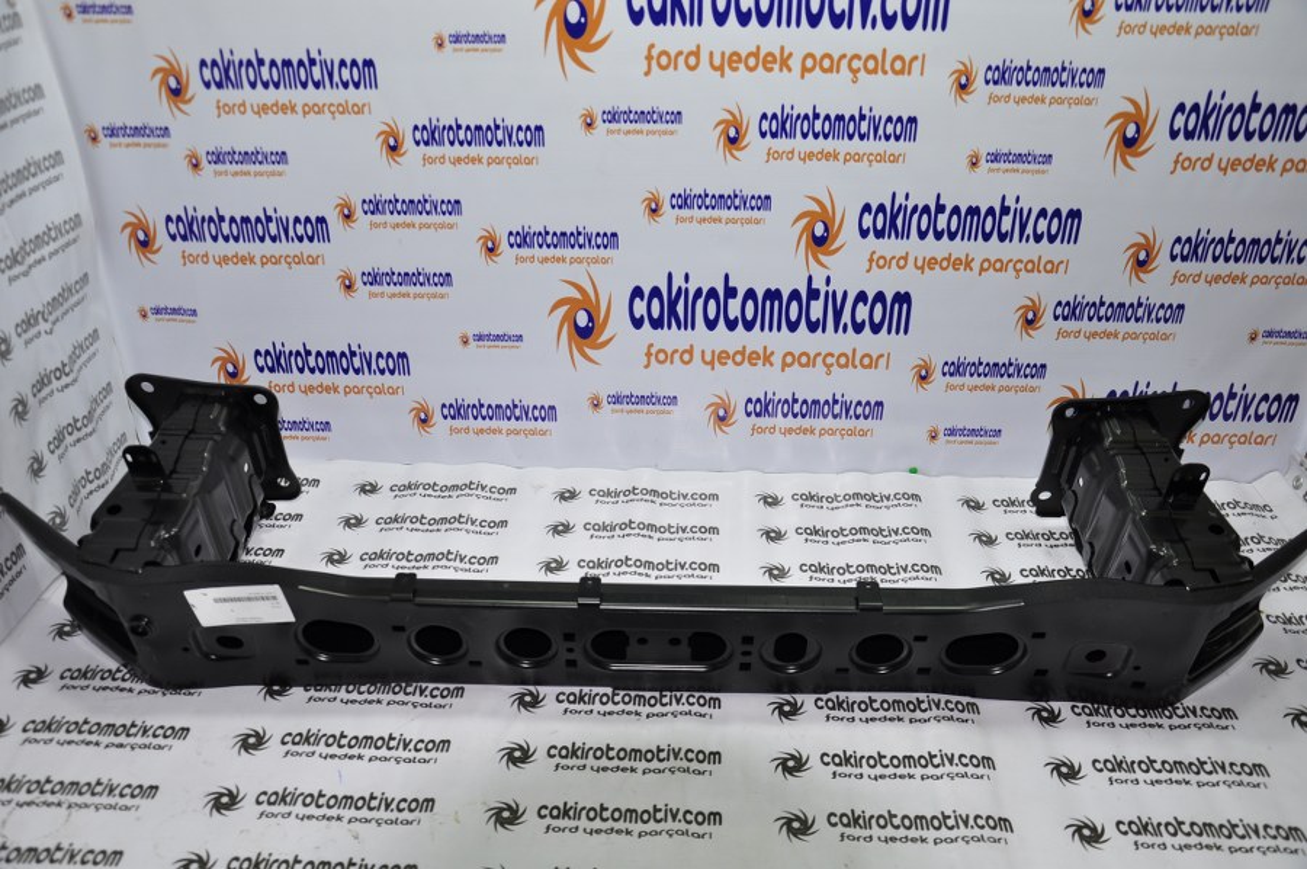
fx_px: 1142
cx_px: 654
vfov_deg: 41.6
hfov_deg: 59.5
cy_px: 434
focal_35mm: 32
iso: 200
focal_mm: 21
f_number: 4.5
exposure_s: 1/80
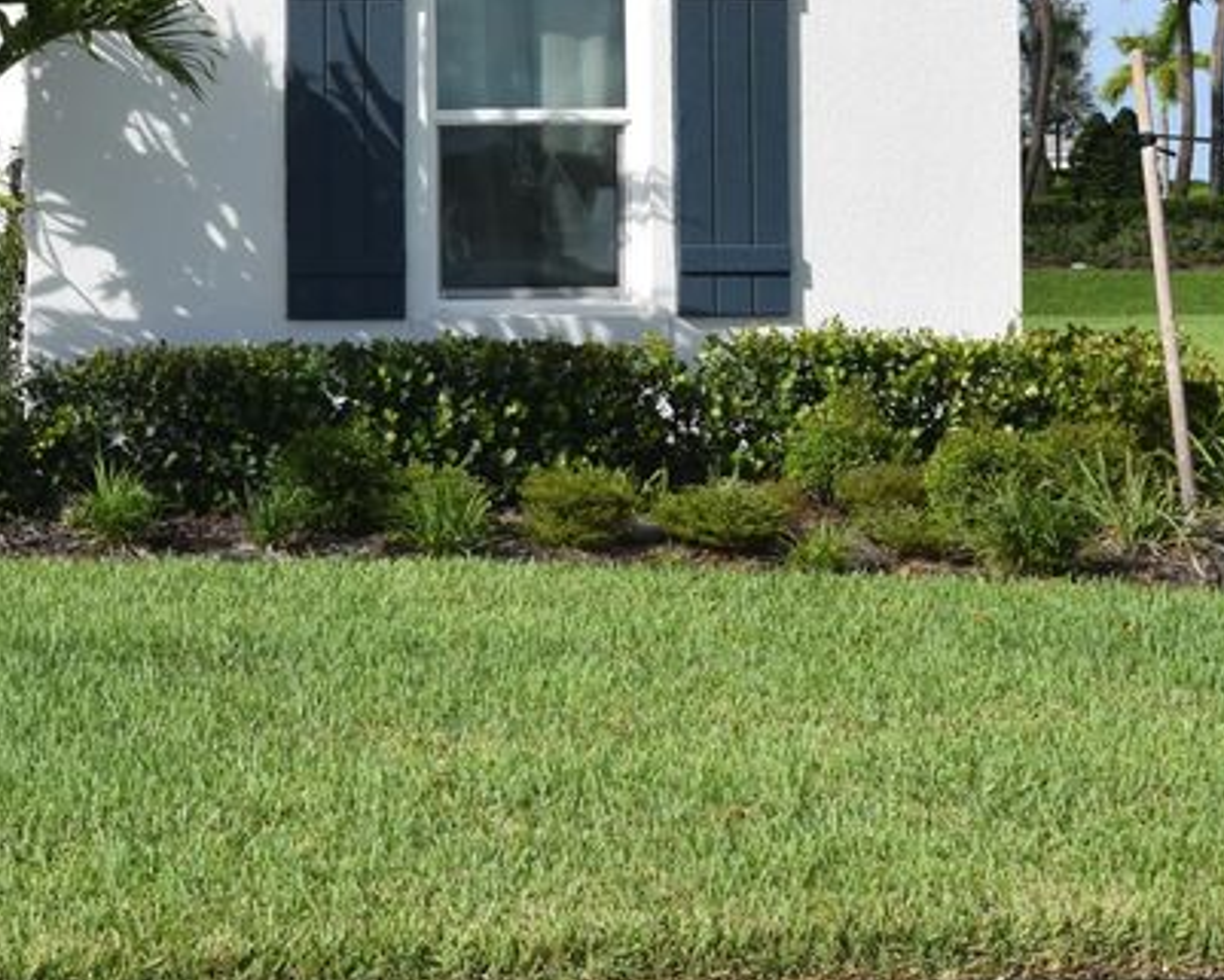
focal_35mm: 79
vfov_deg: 19.2
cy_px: 200
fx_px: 2863
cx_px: -101
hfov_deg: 22.8
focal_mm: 22
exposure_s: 1/400
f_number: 10
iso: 200
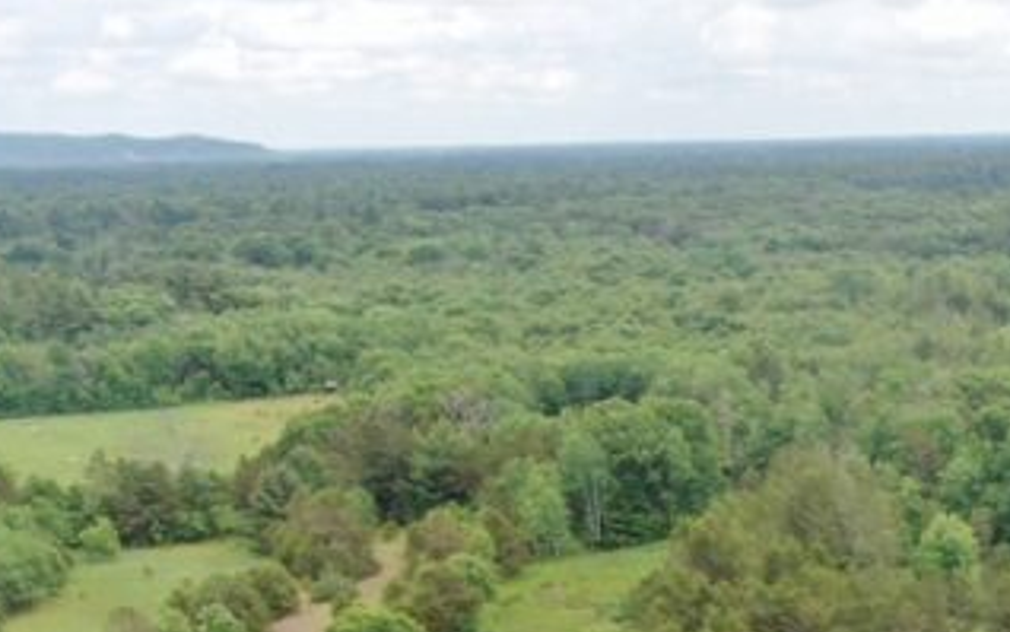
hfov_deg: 21.8
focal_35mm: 82
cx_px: 1429
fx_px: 2258
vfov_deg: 14.8
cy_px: 937
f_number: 2.8
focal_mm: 4.39
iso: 100
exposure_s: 1/640
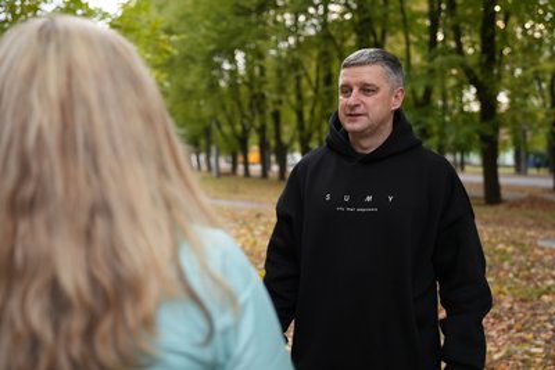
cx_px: 278
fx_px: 679
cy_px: 185
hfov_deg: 44.5
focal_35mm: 44
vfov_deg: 30.5
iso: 160
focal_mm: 44
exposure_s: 1/100
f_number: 2.8
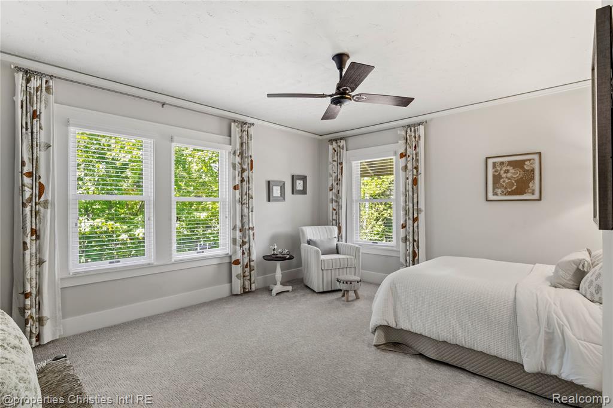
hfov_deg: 90.0
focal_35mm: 18
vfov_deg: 67.3
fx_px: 306
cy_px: 204
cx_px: 306
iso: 640
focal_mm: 11.7
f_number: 8
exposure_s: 2
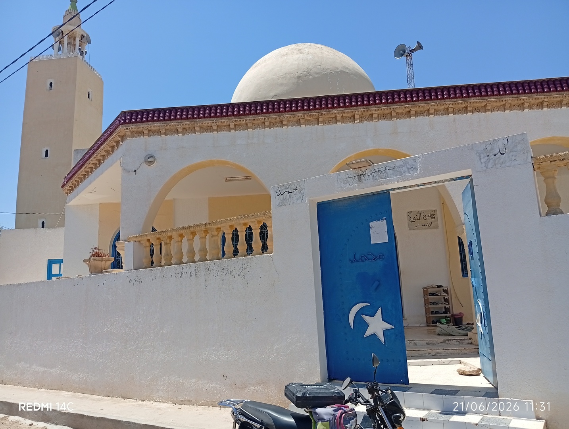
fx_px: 444
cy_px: 214
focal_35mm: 27
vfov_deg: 51.5
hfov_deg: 65.2
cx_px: 284
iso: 50
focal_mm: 3.98
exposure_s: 1/704
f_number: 1.8
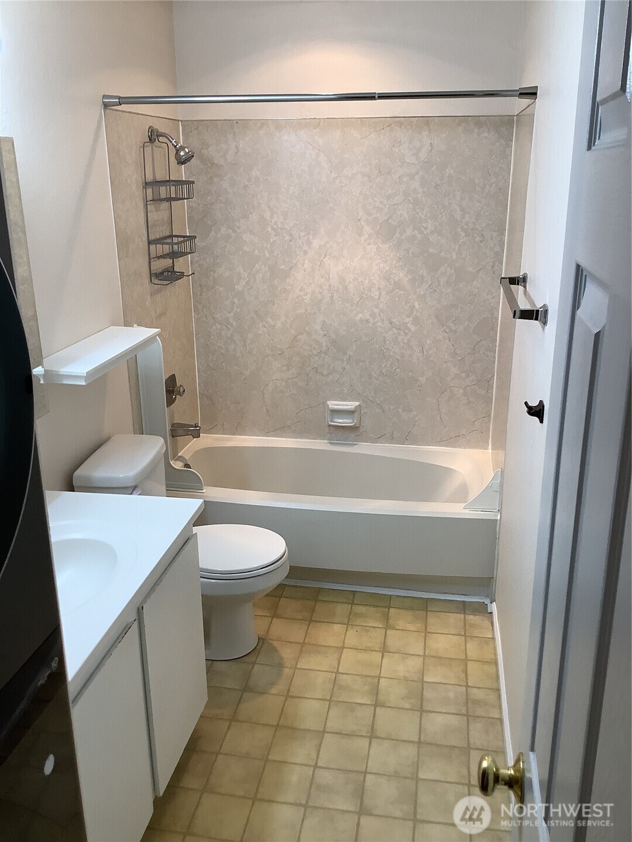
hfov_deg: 45.4
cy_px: 421
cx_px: 316
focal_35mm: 31
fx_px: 755
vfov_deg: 58.4
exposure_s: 1/60
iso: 80
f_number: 2.4
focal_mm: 3.3
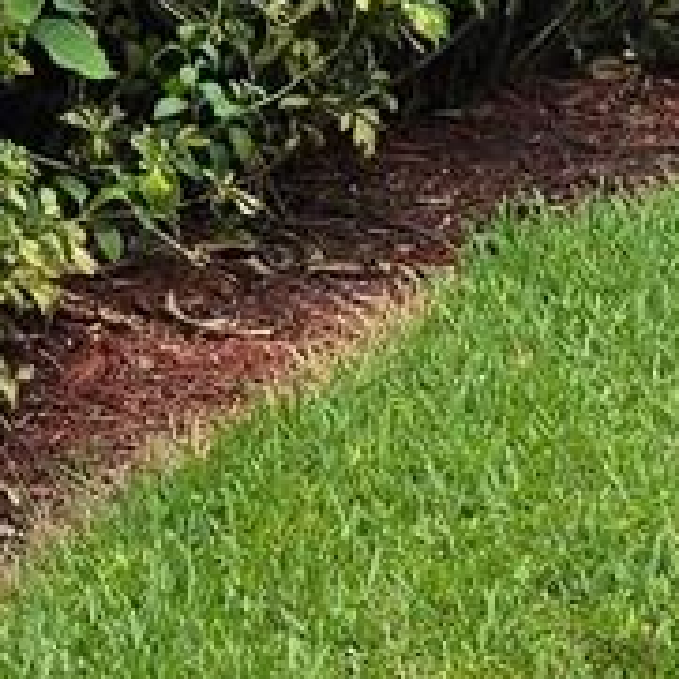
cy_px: -671
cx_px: -570
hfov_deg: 9.2
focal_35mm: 180
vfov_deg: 9.1
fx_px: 3995
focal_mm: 6.3
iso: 12
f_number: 1.7
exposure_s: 1/521
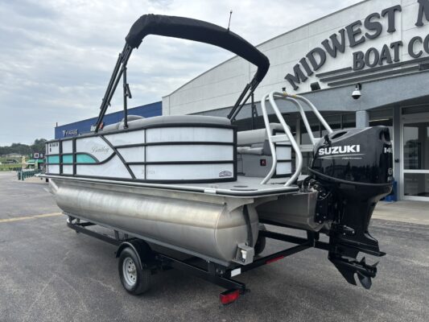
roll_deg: +0.5
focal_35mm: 26
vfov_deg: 53.1
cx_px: 214
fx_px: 322
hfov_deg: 67.3
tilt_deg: +3.3
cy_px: 161
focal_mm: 5.96
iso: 50
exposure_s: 1/3311
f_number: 1.6
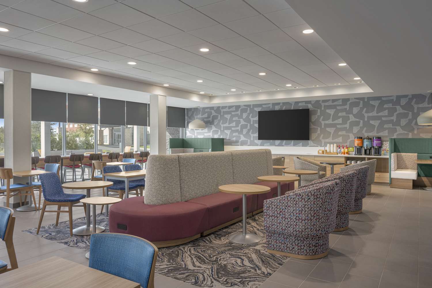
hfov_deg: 70.4
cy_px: 144
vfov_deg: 50.4
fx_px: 306
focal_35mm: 26
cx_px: 216
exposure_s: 1/10
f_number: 11
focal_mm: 25.5
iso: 250
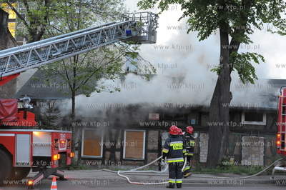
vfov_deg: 19.4
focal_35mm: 70
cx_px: 143
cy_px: 95
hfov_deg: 28.9
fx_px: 556
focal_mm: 70
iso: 2500
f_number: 4.5
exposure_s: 1/15
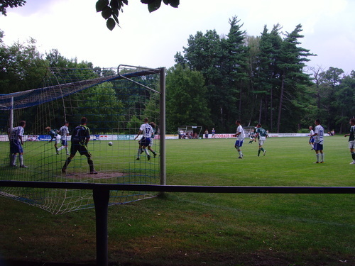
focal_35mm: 39
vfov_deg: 36.8
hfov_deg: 47.9
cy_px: 133
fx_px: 400
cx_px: 178
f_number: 3.5
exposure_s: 1/250
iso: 80
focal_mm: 6.6
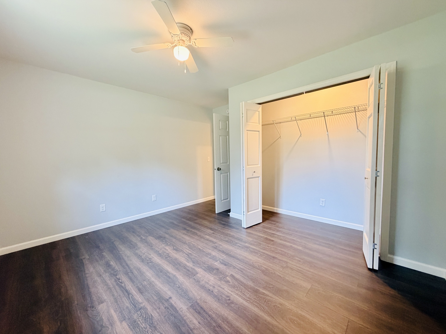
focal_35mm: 14
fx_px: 180
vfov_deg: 85.7
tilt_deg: -4.0
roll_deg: +0.7
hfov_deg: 102.1
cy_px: 167
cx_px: 223
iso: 320
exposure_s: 1/60
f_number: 2.2
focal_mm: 2.22
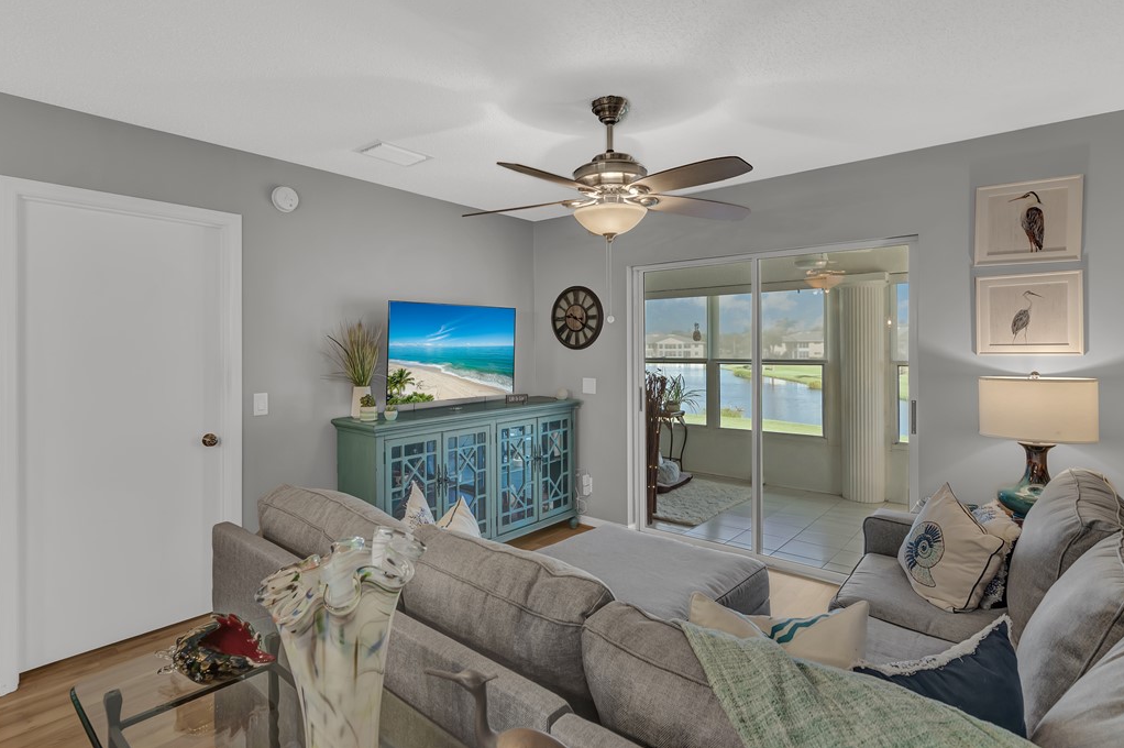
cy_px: 351
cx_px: 539
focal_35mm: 18
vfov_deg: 68.7
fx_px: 547
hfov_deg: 91.5
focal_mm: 11
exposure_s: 1/10
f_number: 6.3
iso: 320
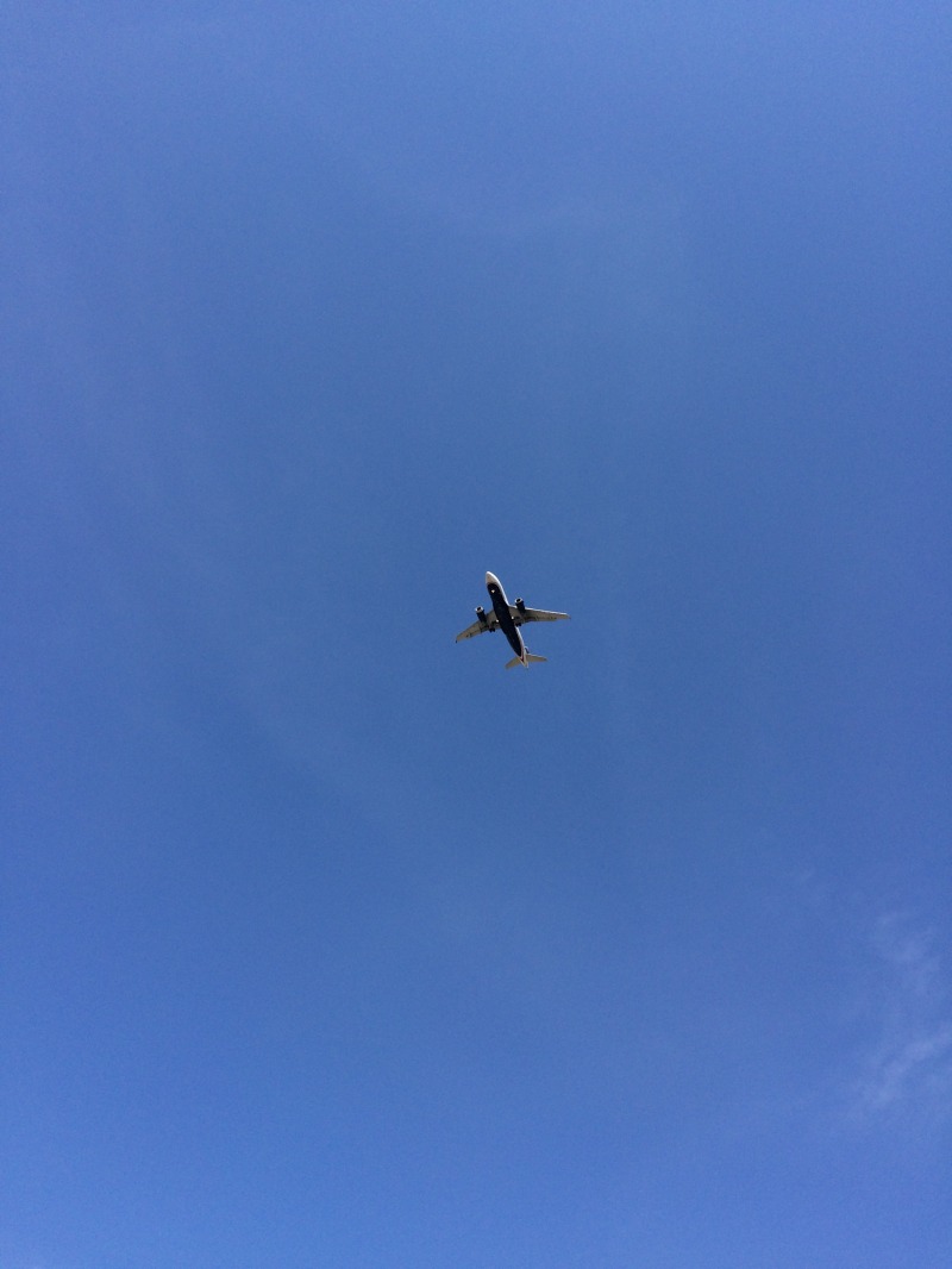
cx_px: 476
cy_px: 634
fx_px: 1063
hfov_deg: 48.2
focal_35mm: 29
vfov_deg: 61.6
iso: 32
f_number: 2.2
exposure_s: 1/2160
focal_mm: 4.15
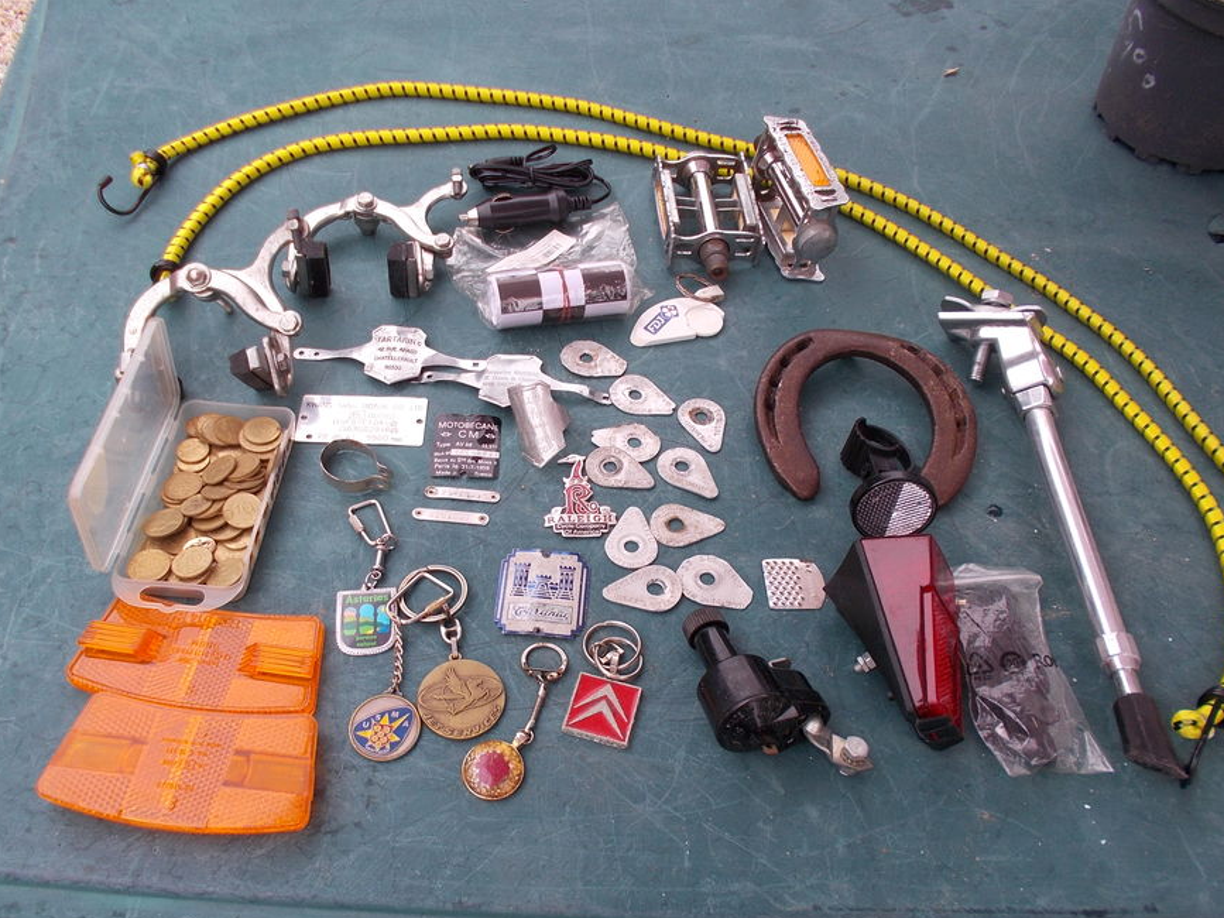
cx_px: 563
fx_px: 1061
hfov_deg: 59.9
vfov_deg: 46.7
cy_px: 494
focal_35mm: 30
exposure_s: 1/100
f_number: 3.2
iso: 80
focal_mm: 4.6
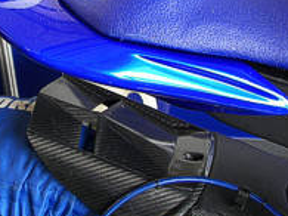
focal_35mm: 105
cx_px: 99
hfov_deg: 18.7
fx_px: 873
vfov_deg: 13.9
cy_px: 7
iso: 64
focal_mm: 6.8
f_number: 2.8
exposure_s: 1/30
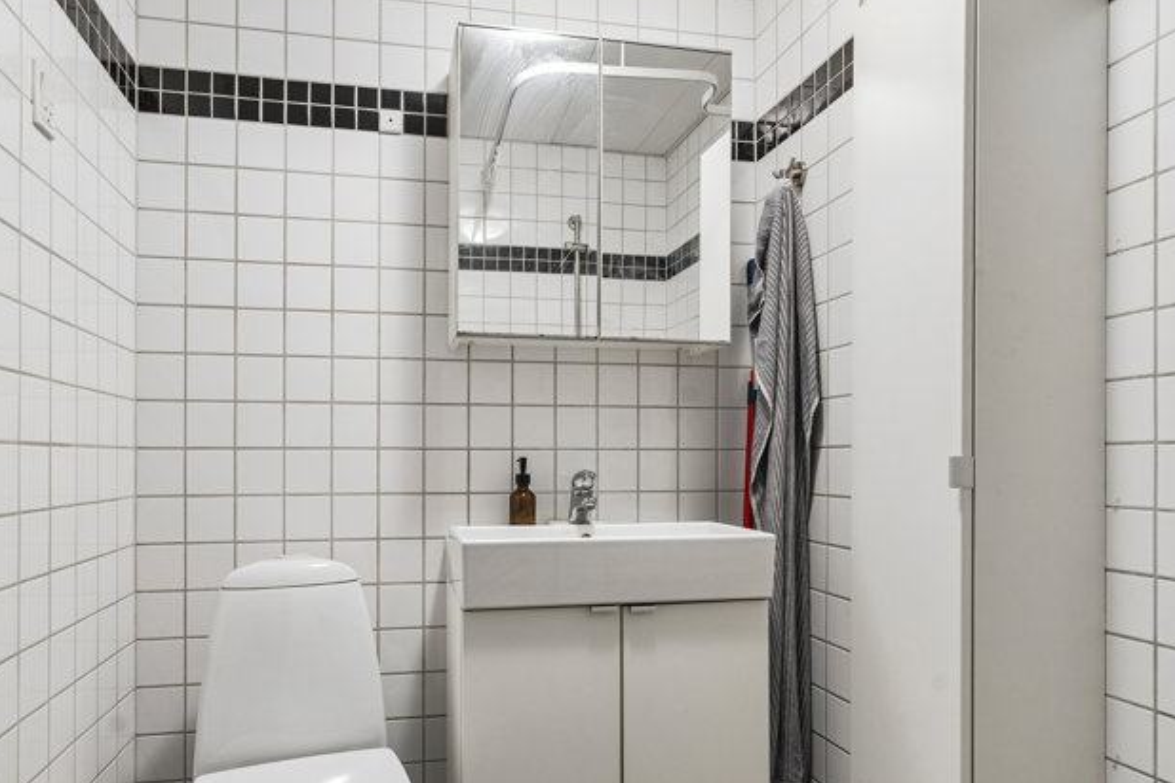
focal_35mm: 22
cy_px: 489
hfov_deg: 78.4
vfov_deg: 56.5
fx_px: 718
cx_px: 536
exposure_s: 1/4
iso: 800
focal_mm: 17
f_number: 7.1
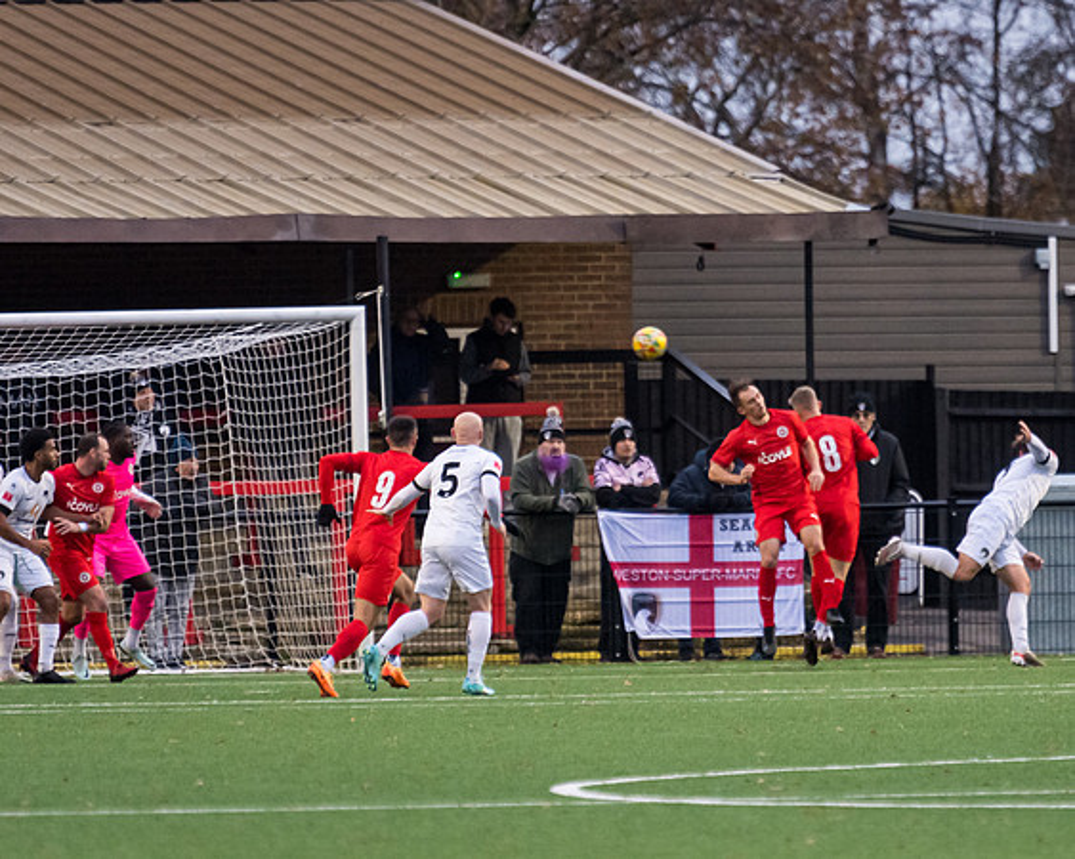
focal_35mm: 479
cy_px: 431
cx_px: 644
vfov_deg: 3.2
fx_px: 15223
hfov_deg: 4.0
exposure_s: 1/640
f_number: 4
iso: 4000
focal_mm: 280
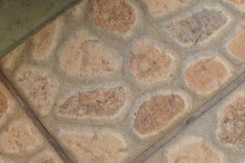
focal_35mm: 125
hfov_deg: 15.4
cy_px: -84
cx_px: -99
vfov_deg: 10.6
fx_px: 851
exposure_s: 1/208
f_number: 2.4
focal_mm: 4.28
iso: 50
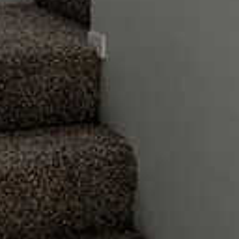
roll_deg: +0.1
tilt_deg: +3.0
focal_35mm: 99
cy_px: -133
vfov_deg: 15.9
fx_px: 773
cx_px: 80
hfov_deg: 17.5
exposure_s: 1/121
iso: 200
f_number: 2.2
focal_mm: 2.22
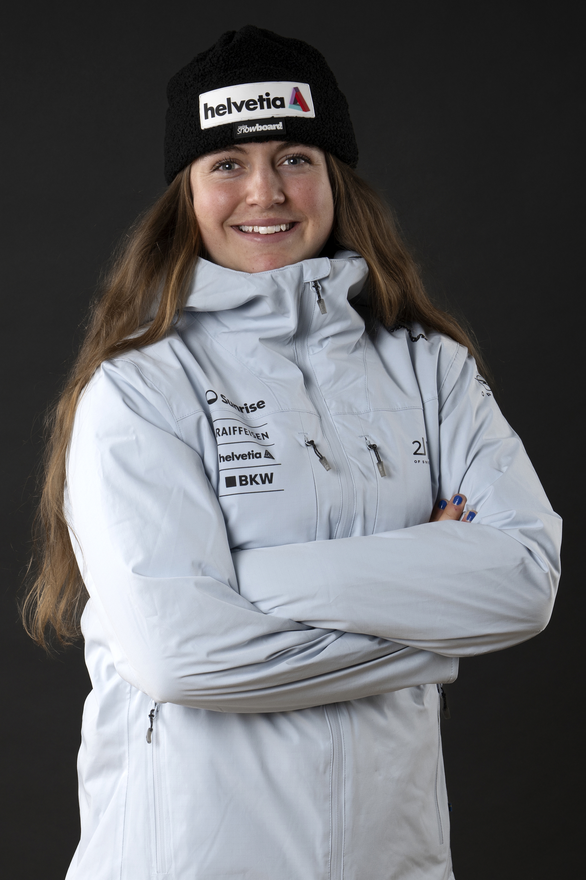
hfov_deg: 16.1
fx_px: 2075
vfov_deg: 23.9
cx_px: 293
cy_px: 440
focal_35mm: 85
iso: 100
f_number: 13
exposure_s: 1/200
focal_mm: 85
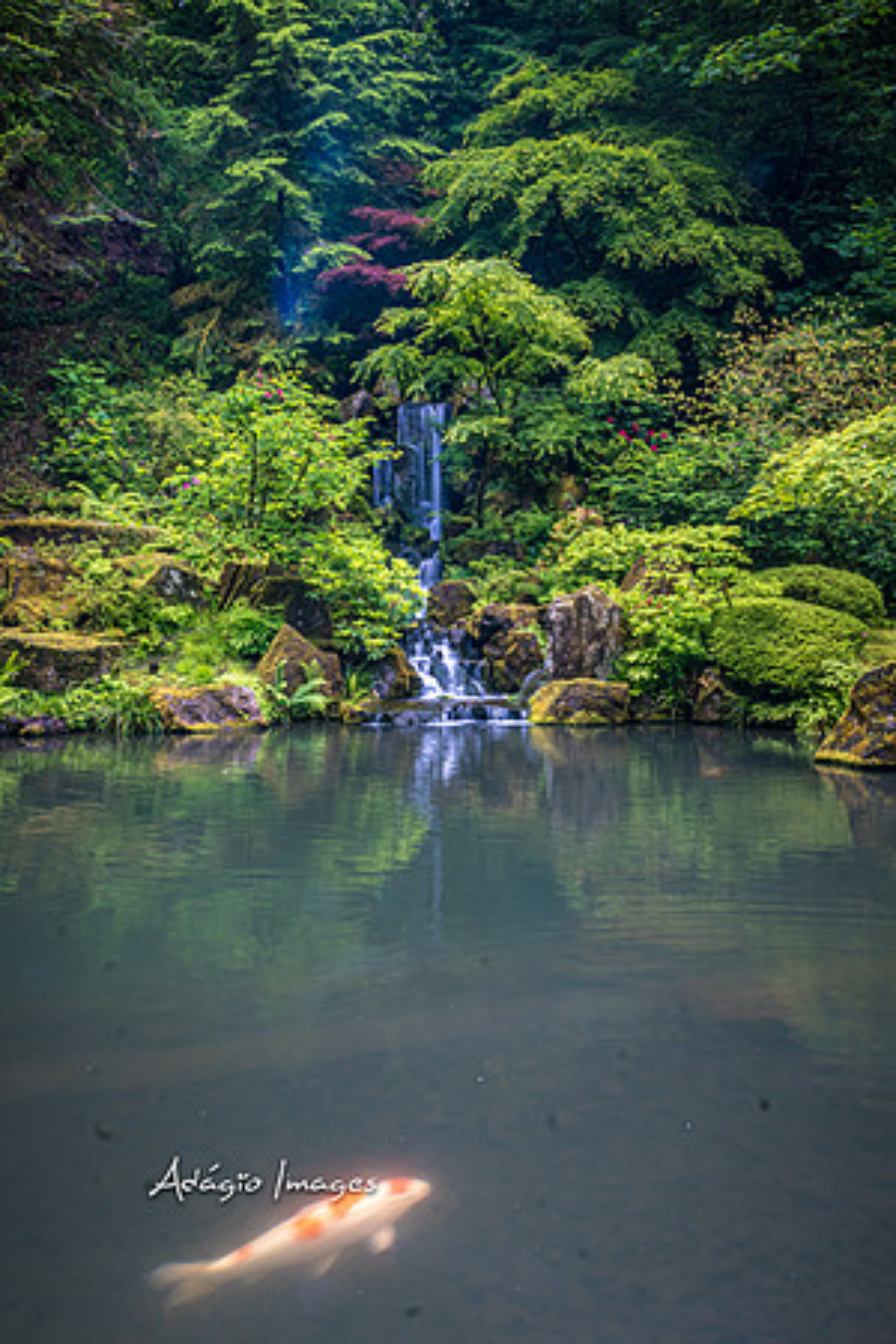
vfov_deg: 67.4
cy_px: 672
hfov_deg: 47.9
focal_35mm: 27
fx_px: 1008
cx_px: 448
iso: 400
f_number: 22
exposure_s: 1/6
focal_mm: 18
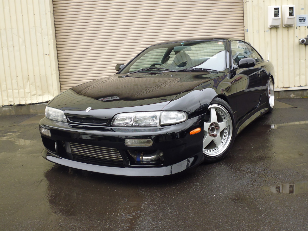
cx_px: 154
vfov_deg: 35.1
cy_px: 116
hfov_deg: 45.8
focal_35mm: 41
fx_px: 365
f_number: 3.6
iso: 160
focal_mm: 7.2
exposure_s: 1/80
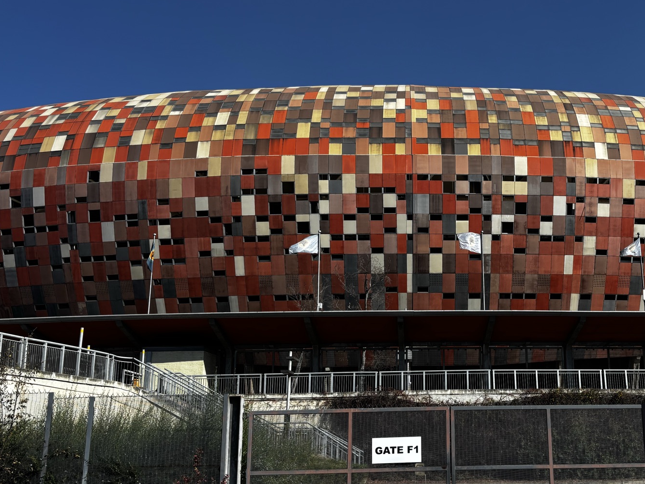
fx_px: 727
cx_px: 448
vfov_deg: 36.7
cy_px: 288
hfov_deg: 46.8
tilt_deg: +12.4
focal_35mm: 39
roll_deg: +1.1
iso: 50
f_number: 1.6
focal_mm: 5.96
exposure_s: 1/2710
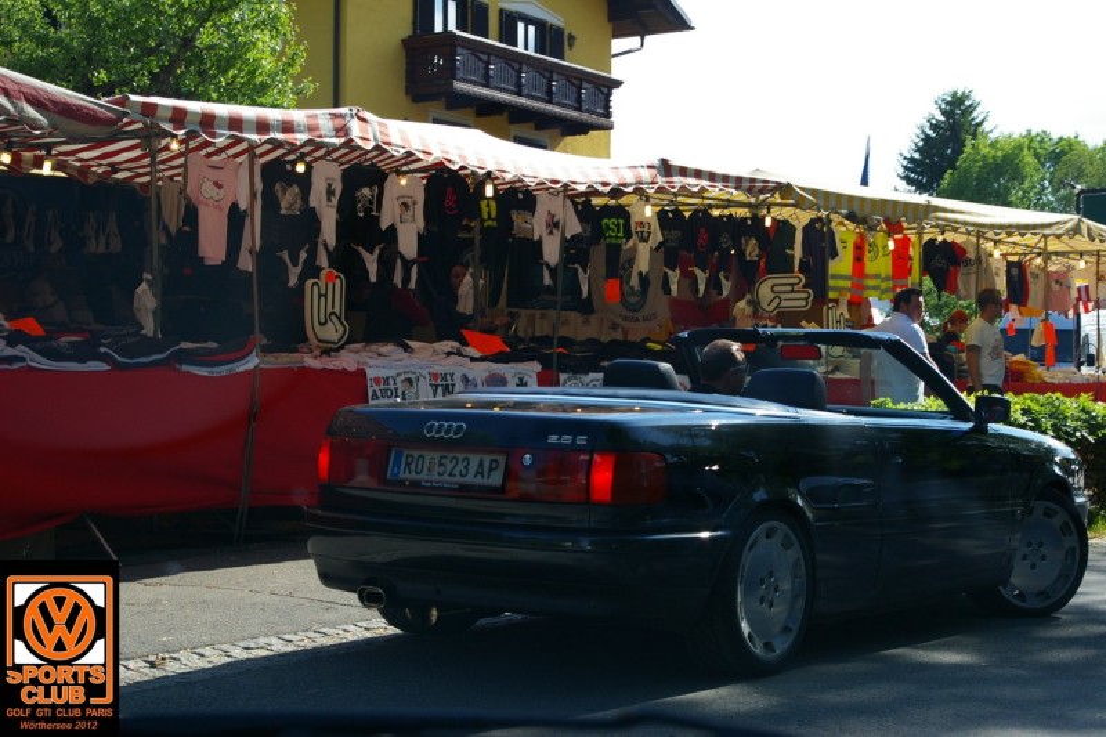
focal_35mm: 60
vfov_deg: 22.6
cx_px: 553
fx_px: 1843
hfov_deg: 33.4
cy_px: 368
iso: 200
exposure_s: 1/250
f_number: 6.7
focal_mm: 40
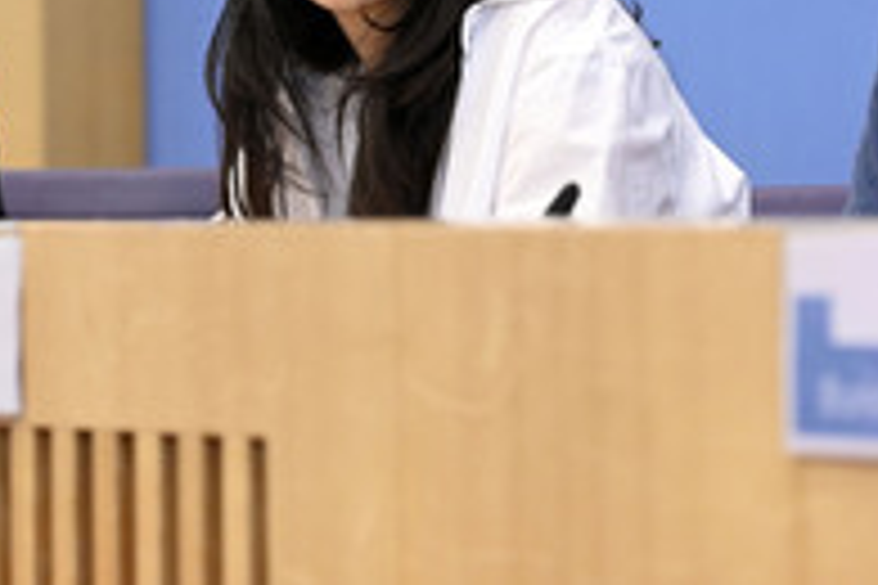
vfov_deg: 5.4
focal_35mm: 254
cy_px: -81
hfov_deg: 8.1
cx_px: 489
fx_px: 6194
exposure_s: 1/640
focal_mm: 110
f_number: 5
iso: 4000
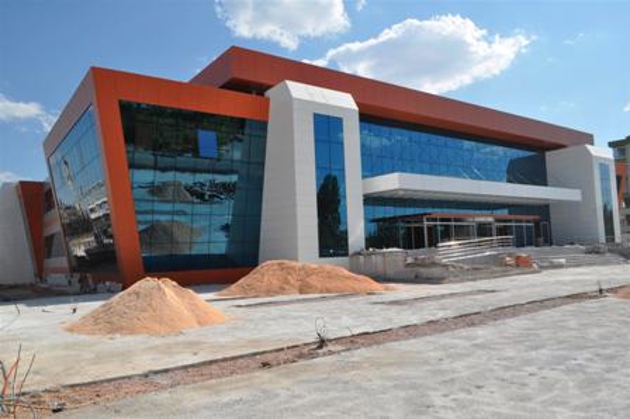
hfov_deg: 67.4
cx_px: 315
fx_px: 472
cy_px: 210
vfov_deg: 47.9
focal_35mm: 27
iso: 200
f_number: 16
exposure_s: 1/200
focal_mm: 18
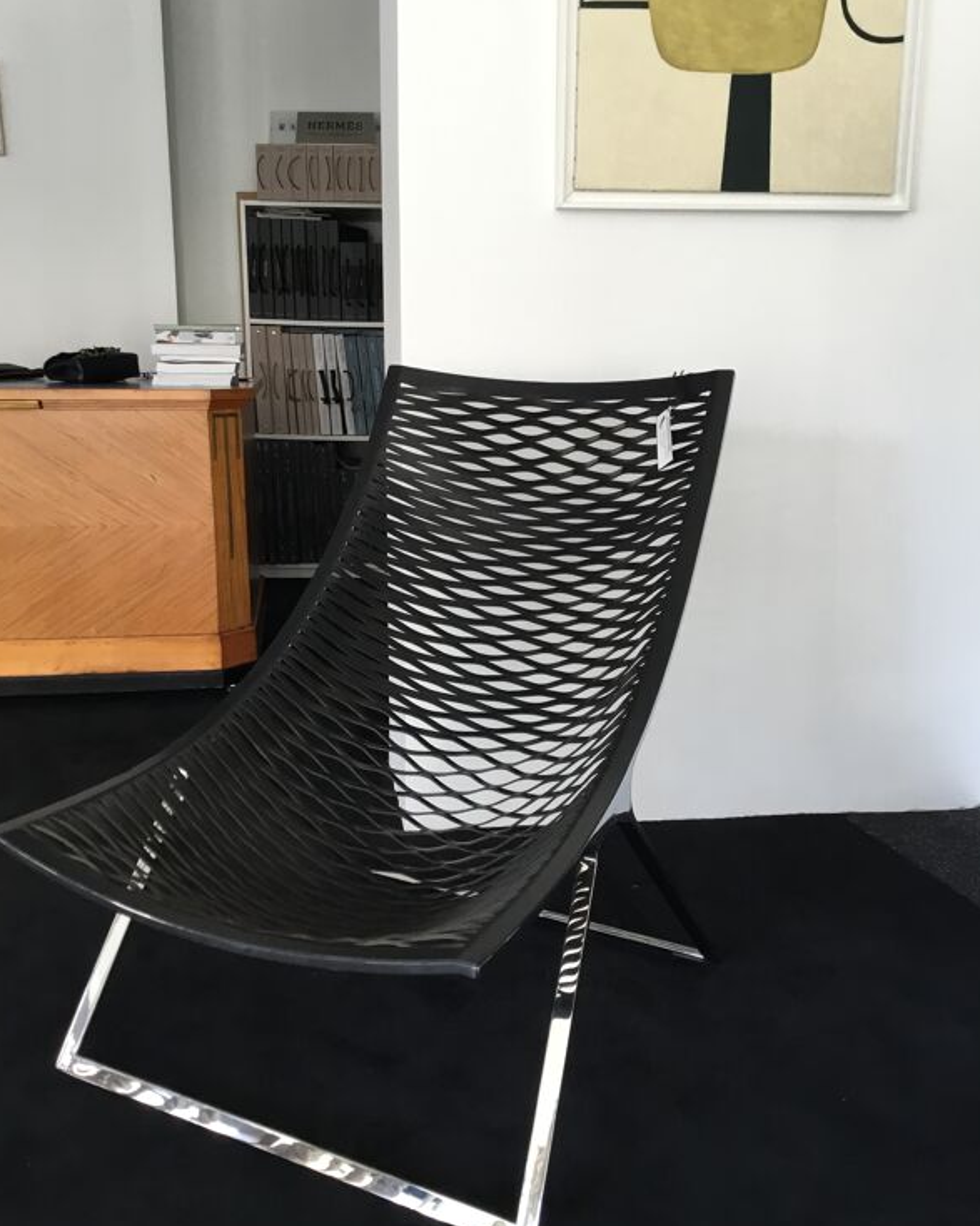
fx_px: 1197
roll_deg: -0.2
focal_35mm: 33
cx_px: 491
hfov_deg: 44.5
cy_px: 606
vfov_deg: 54.2
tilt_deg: -13.0
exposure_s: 1/33
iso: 64
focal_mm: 3.3
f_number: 2.4
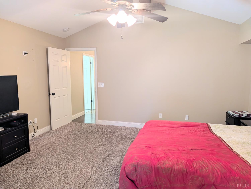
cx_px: 126
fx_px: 174
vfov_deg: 56.9
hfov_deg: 71.5
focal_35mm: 24
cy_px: 94
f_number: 1.68
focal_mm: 6.9
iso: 296
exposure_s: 1/120
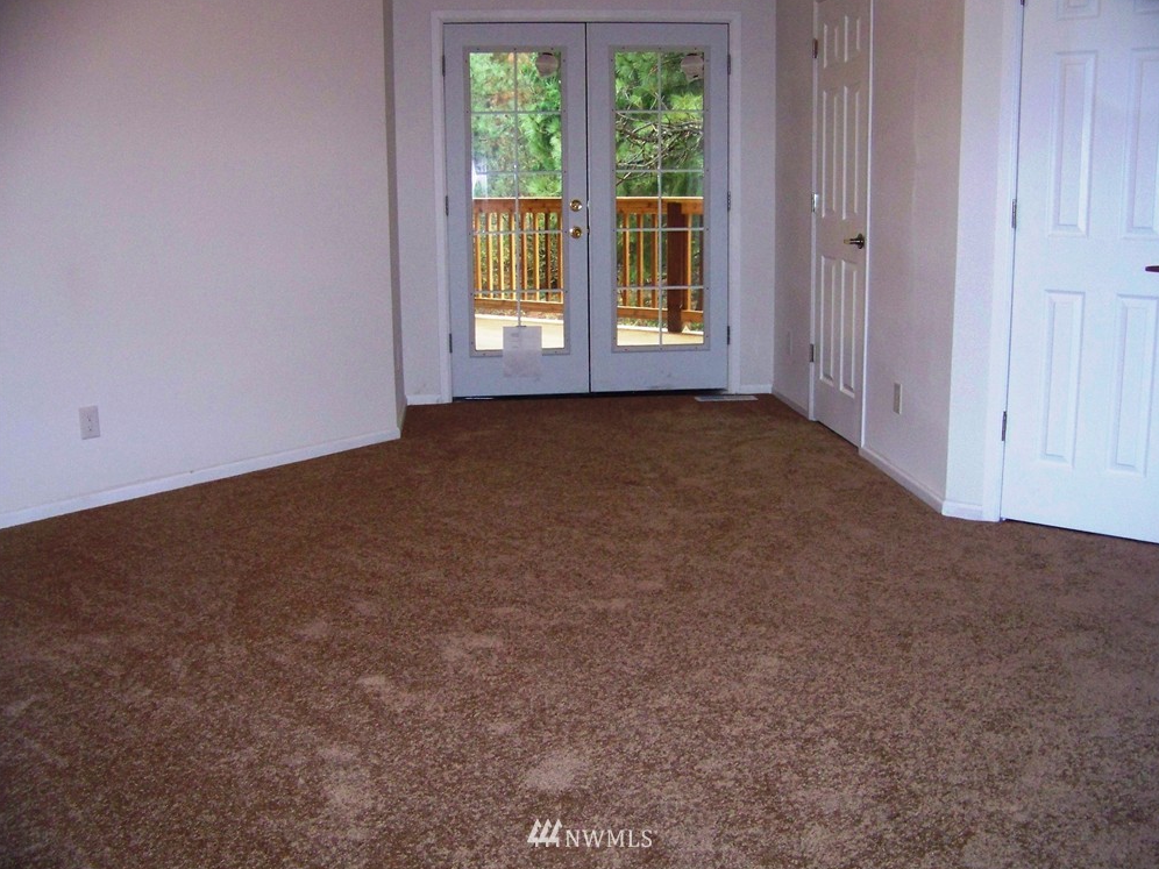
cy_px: 430
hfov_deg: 50.1
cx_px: 592
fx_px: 1239
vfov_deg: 38.7
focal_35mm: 37
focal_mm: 5.85
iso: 200
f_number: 2.8
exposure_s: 1/30
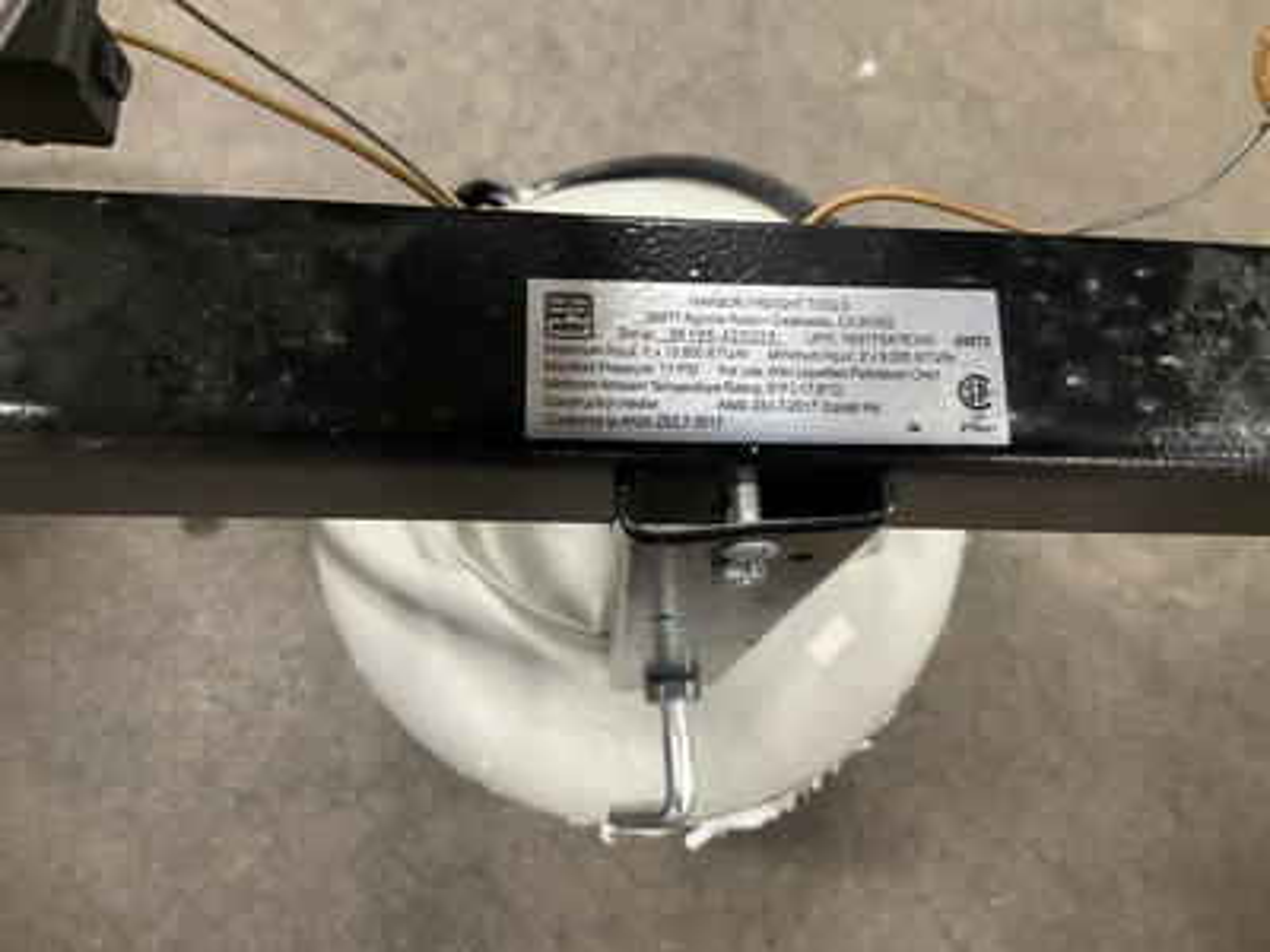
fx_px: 1064
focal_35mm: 29
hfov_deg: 61.7
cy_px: 476
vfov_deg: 48.2
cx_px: 635
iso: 250
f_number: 1.8
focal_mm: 3
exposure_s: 1/30
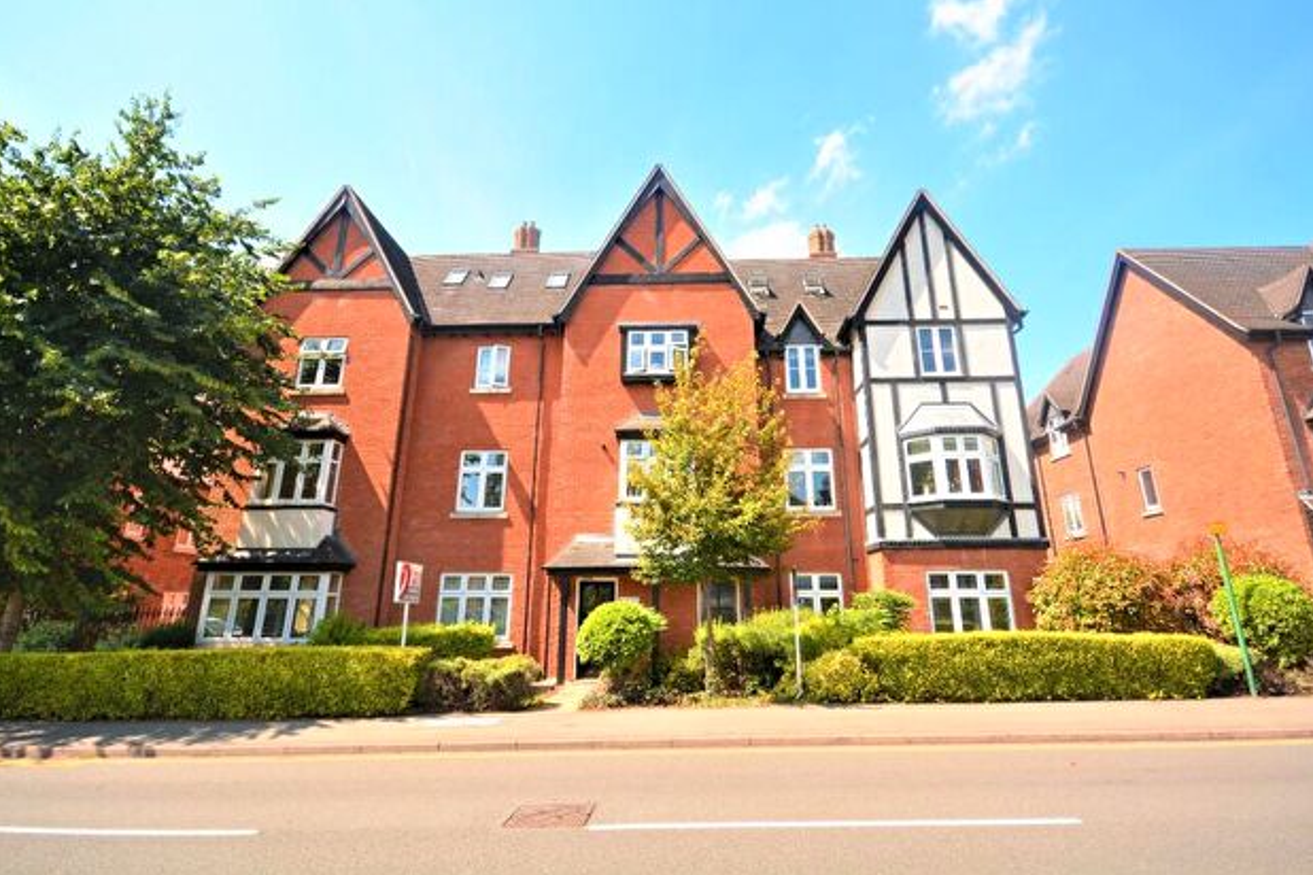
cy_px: 392
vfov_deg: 70.2
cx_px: 669
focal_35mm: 17
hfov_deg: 93.3
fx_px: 620
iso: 100
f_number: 5.6
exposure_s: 1/200
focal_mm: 10
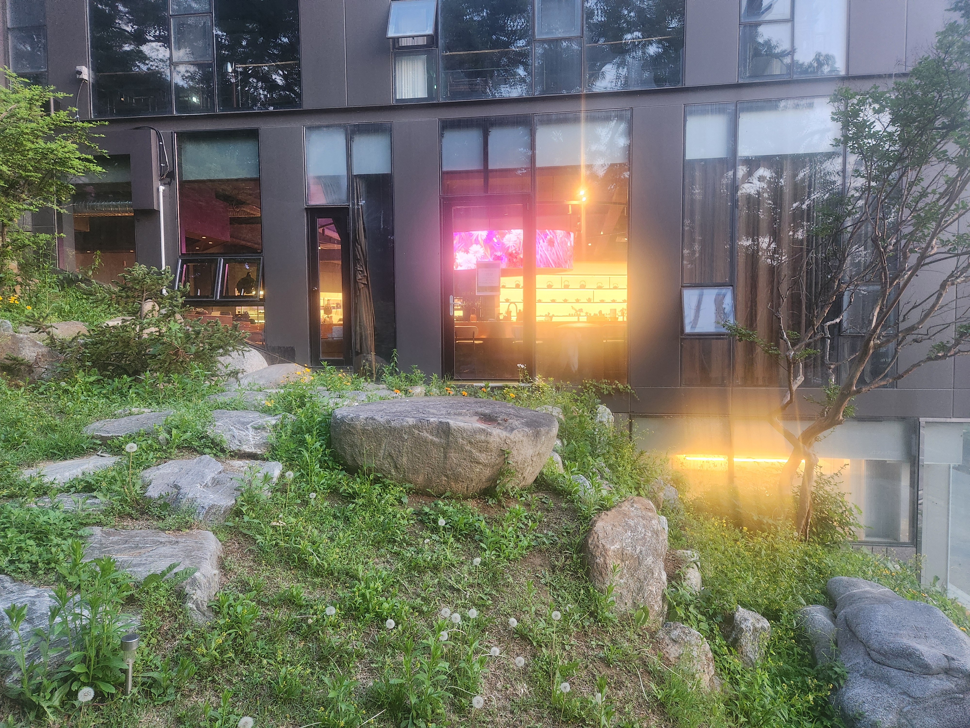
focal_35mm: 23
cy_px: 364
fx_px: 644
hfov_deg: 73.9
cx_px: 485
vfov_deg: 58.9
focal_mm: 5.4
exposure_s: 1/120
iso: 500
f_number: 1.8
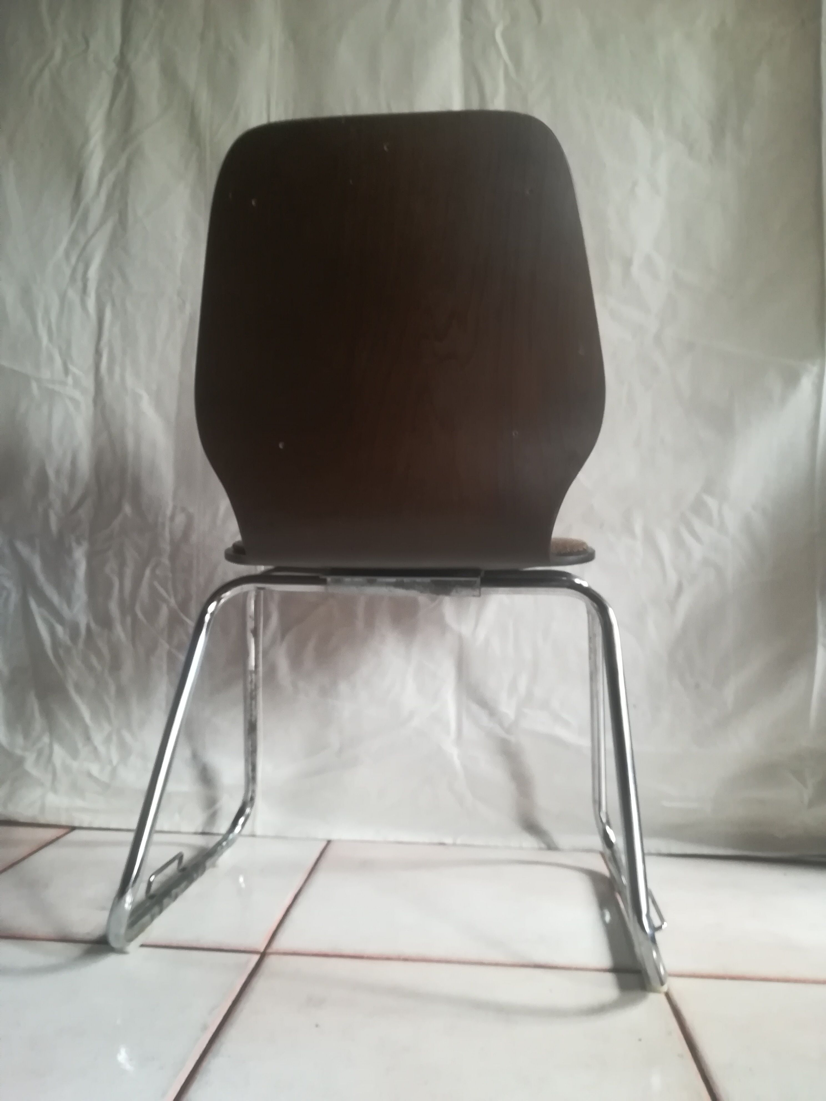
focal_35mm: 26
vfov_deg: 67.3
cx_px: 413
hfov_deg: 53.1
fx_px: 827
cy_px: 550
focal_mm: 3.83
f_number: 2.2
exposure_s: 1/25
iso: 320
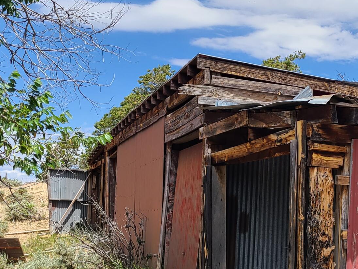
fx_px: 734
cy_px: 167
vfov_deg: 20.7
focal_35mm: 71
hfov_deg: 25.9
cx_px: 364
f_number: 1.8
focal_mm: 5.4
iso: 40
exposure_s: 1/1915
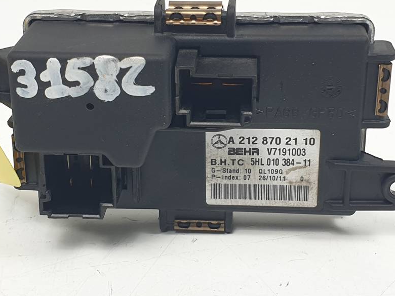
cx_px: 187
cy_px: 135
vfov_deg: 44.1
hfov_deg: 56.8
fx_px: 365
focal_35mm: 32
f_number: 2.4
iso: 50
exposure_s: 1/157
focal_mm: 4.3
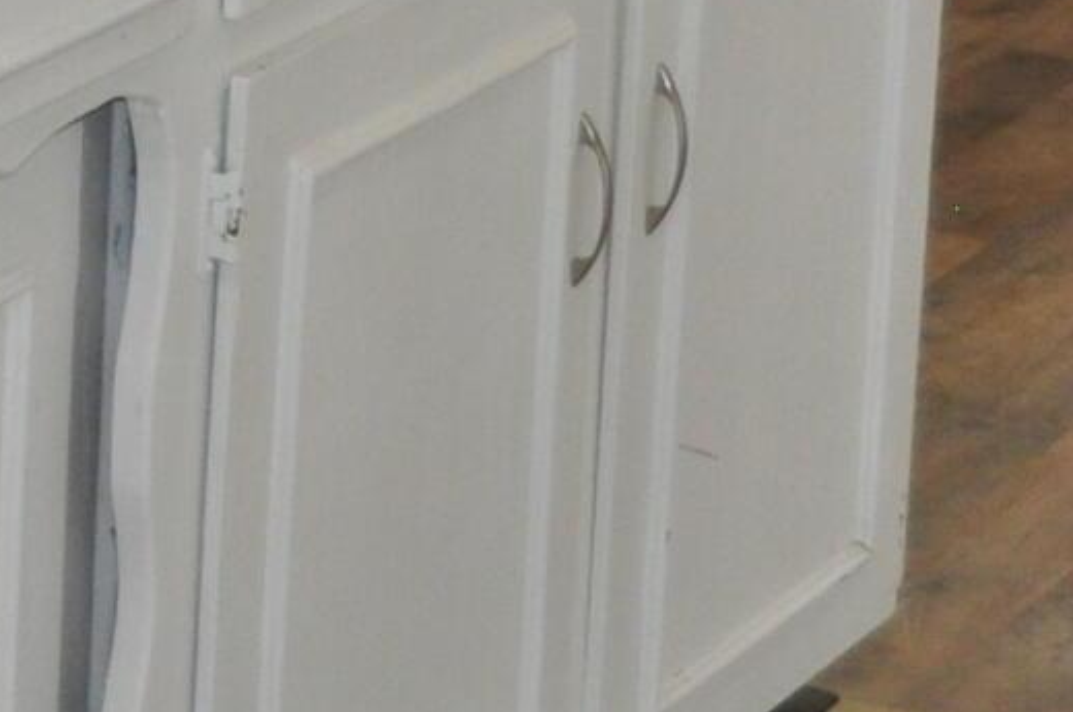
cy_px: -811
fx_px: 6696
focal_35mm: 225
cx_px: -1046
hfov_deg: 8.7
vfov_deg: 5.9
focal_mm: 26
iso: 800
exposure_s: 1/100
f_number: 4.2
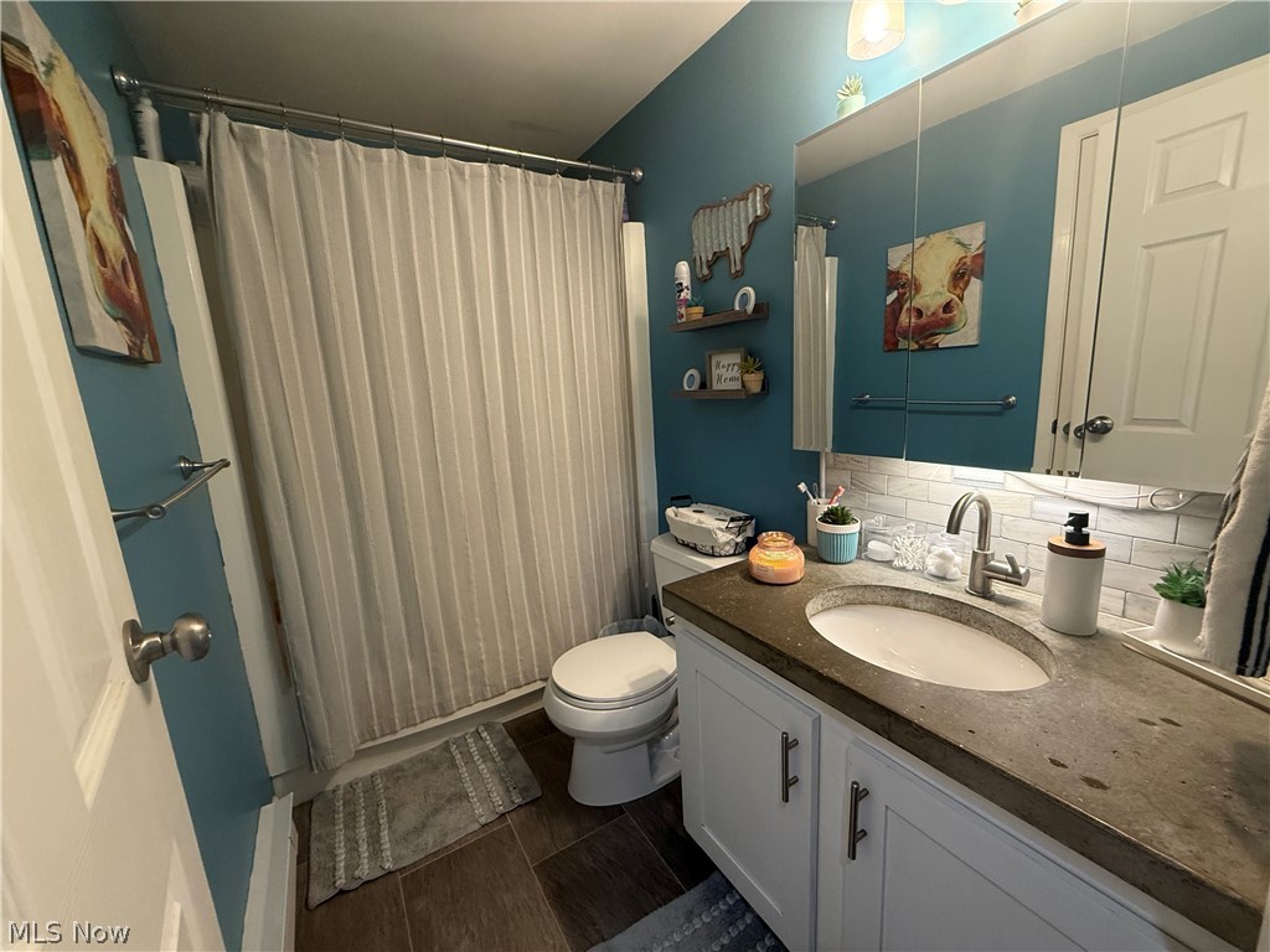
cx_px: 635
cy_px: 476
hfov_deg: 102.1
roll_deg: +3.2
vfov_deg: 85.7
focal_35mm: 14
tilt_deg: -9.9
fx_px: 514
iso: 320
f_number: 2.2
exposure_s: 1/120
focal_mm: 2.22
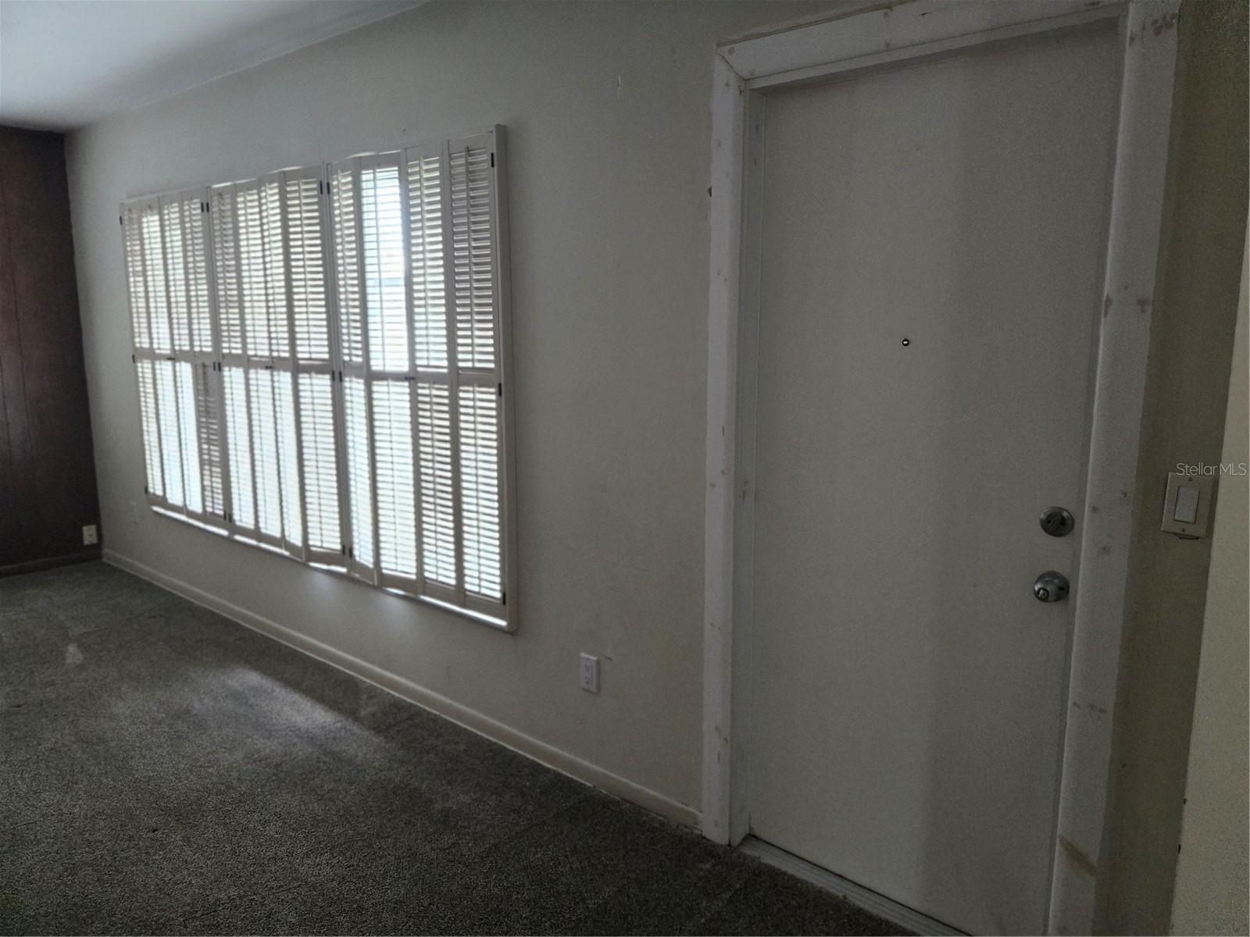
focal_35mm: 23
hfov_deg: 73.9
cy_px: 468
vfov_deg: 58.9
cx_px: 625
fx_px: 831
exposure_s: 1/240
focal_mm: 5.4
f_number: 1.8
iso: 1000
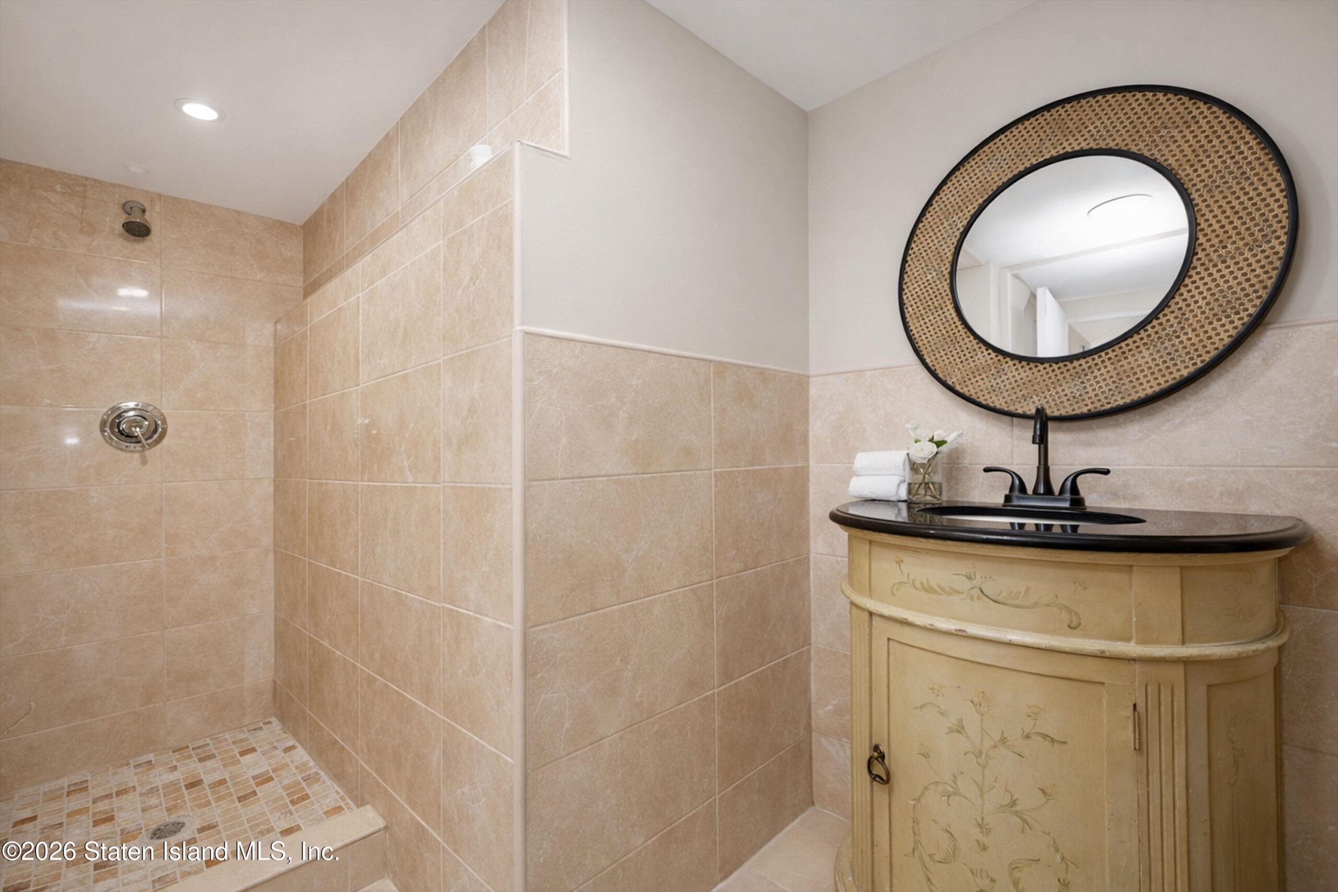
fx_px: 595
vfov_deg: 73.8
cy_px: 446
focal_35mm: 16
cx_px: 669
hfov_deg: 96.7
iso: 64
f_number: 4.5
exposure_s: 1/40
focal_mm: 16
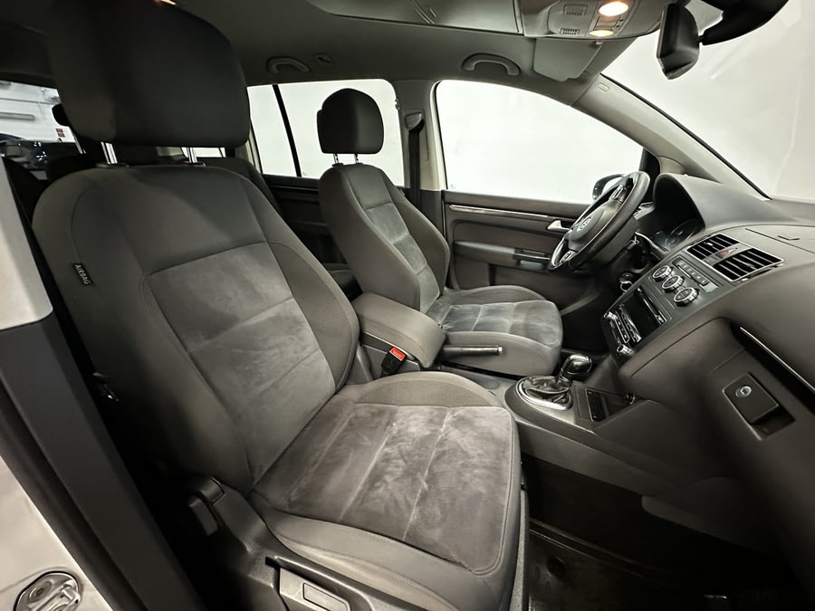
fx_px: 330
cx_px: 408
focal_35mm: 14
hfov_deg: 102.1
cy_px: 306
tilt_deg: -25.3
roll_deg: +0.2
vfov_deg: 85.7
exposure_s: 1/34
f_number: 2.2
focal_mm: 2.22
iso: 1000
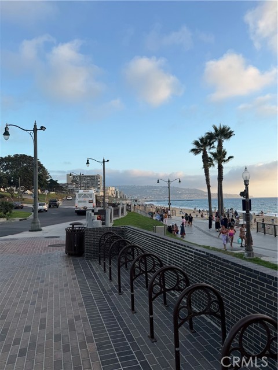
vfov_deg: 71.6
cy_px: 185
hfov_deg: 56.8
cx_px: 139
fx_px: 257
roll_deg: +0.5
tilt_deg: +3.3
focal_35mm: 24
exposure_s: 1/1192
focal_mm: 6.76
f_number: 1.78
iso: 80
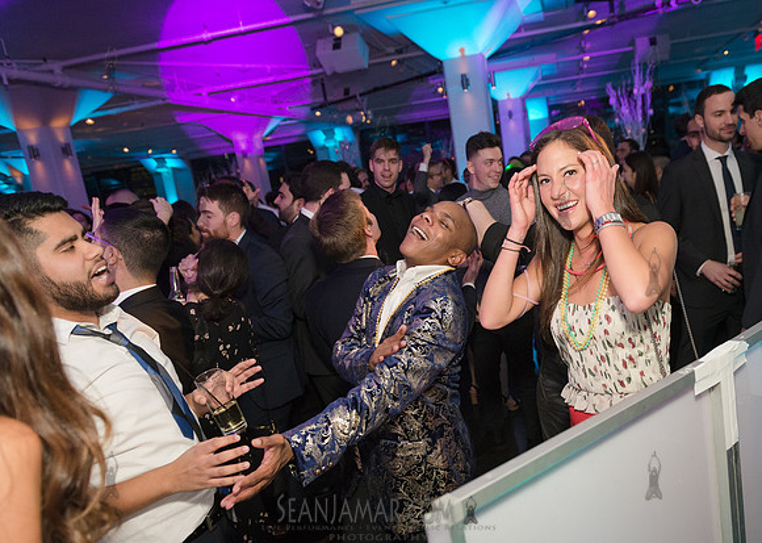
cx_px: 464
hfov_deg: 62.6
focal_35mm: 29
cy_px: 310
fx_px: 619
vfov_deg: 47.2
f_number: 3.5
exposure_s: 1/400
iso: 2500
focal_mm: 24
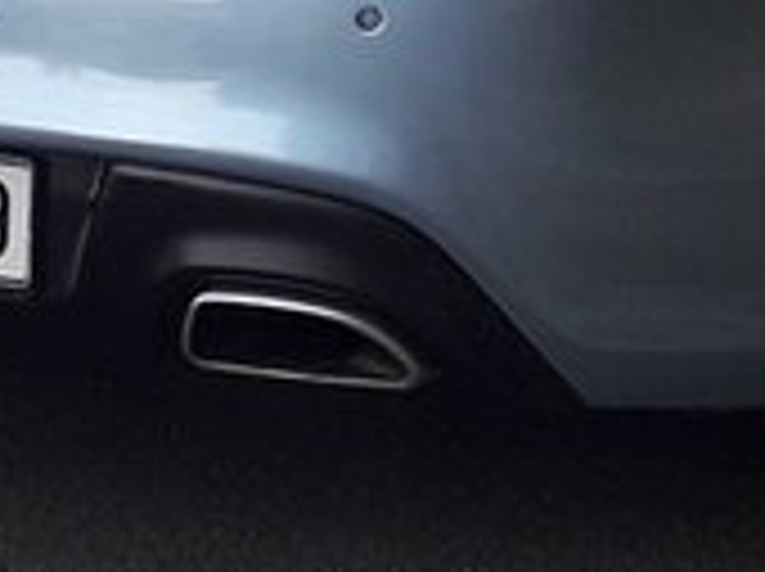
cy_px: -191
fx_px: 2317
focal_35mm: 105
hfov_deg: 18.7
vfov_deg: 13.5
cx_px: 414
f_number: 1.9
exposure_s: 1/305
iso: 40
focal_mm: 3.6
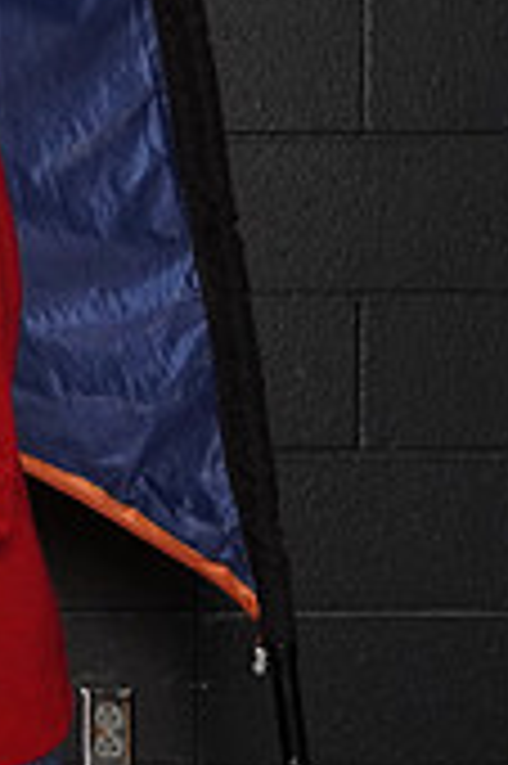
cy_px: 259
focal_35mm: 169
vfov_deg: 12.2
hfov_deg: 7.5
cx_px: -746
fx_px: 3578
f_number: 8
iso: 800
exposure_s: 1/125
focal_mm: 33
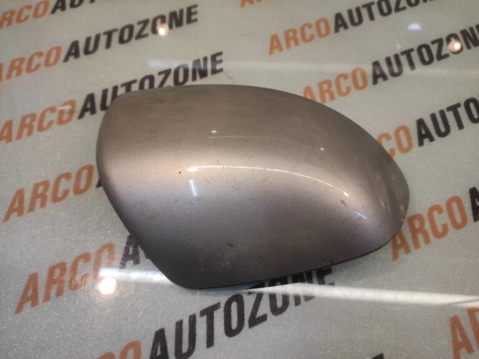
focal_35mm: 17
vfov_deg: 74.7
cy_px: 180
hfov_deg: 91.1
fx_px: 235
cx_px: 240
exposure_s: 1/50
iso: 119
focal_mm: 4.74
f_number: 1.79
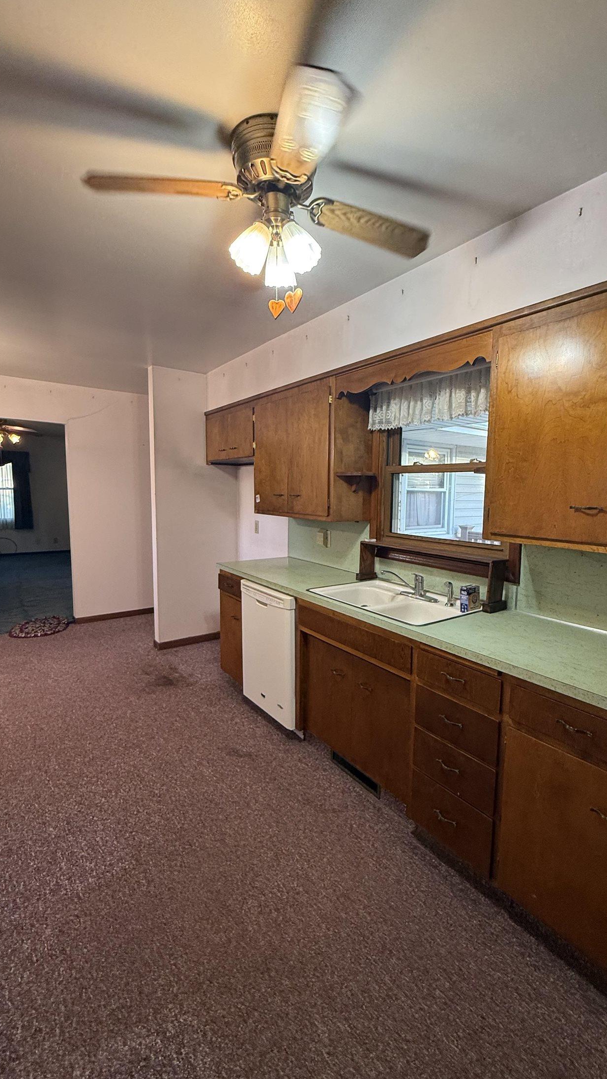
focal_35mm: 16
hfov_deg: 66.9
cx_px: 339
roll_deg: -1.5
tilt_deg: -5.5
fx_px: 458
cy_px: 541
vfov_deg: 99.4
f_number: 2.2
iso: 200
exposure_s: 1/60
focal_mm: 2.22
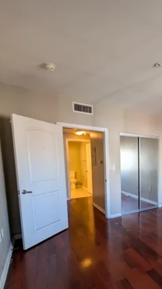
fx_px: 145
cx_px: 155
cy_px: 177
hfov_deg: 49.6
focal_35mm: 19
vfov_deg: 88.1
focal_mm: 2.02
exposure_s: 1/26.4
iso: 56
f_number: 1.7
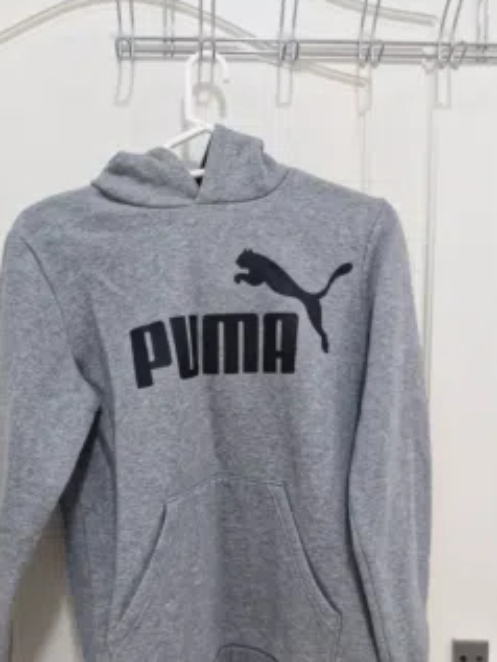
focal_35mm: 29
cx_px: 205
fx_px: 555
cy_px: 395
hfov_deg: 48.0
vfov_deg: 61.2
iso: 320
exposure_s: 1/100
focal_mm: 5.54
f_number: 1.8
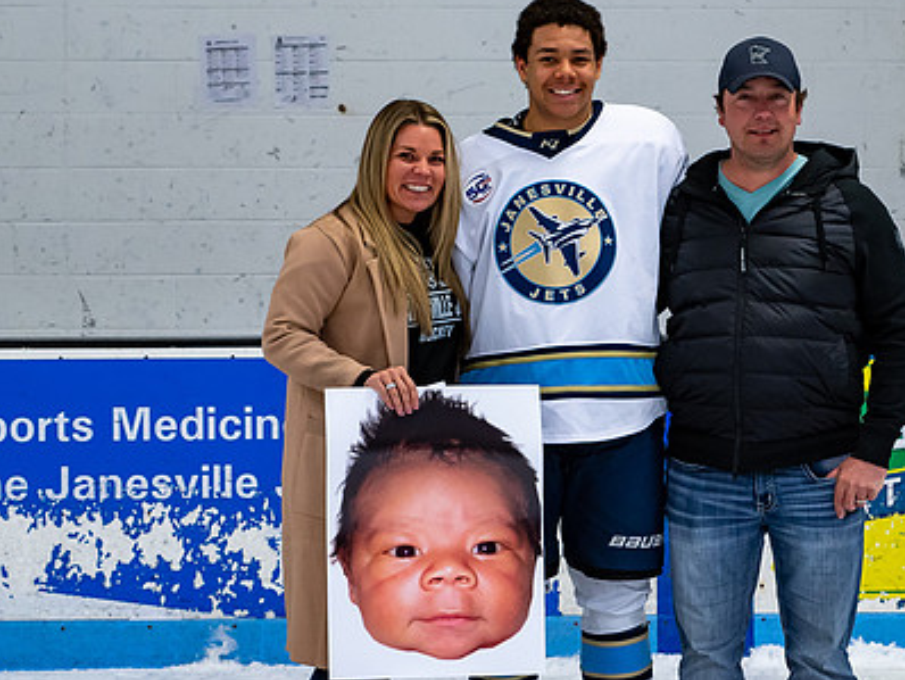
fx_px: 3375
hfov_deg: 15.3
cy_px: 310
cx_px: 569
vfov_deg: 11.5
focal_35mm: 129
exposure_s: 1/250
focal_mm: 48
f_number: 4.5
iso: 500
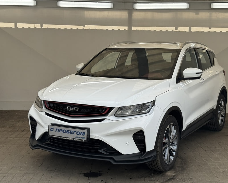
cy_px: 95
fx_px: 357
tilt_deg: -8.2
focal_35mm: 53
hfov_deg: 35.3
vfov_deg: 28.6
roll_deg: -1.7
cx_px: 128
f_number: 1.78
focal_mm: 6.76
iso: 64
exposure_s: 1/2179
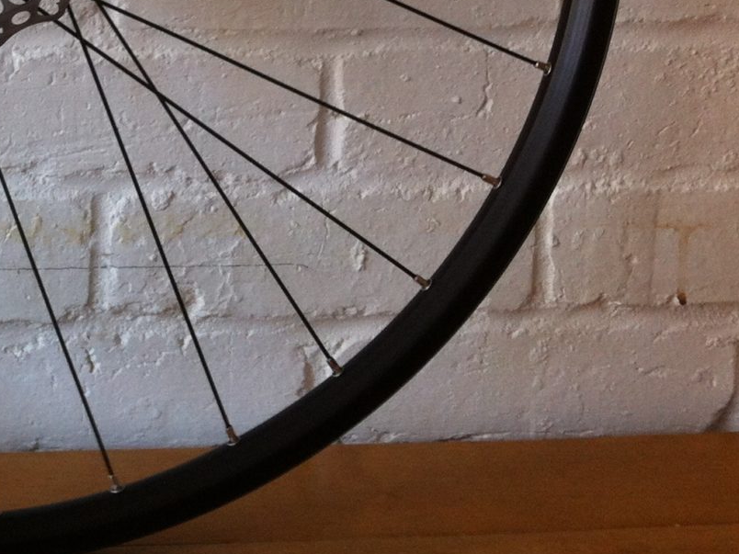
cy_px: -112
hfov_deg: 21.1
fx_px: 1900
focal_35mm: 89
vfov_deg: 15.9
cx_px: -38
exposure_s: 1/30
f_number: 2.8
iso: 80
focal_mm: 3.85
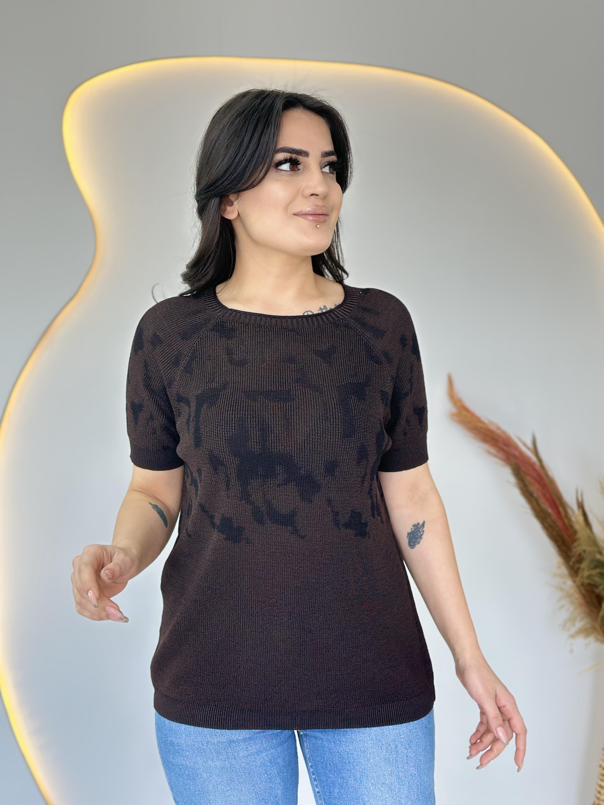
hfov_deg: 30.3
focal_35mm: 48
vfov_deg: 39.7
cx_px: 302
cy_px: 402
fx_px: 1117
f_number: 1.78
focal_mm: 6.86
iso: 64
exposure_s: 1/103
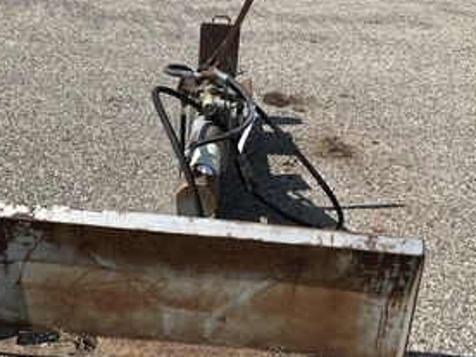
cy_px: 191
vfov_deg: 34.3
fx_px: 578
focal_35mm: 42
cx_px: 212
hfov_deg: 44.7
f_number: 1.8
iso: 25
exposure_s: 1/2227
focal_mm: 3
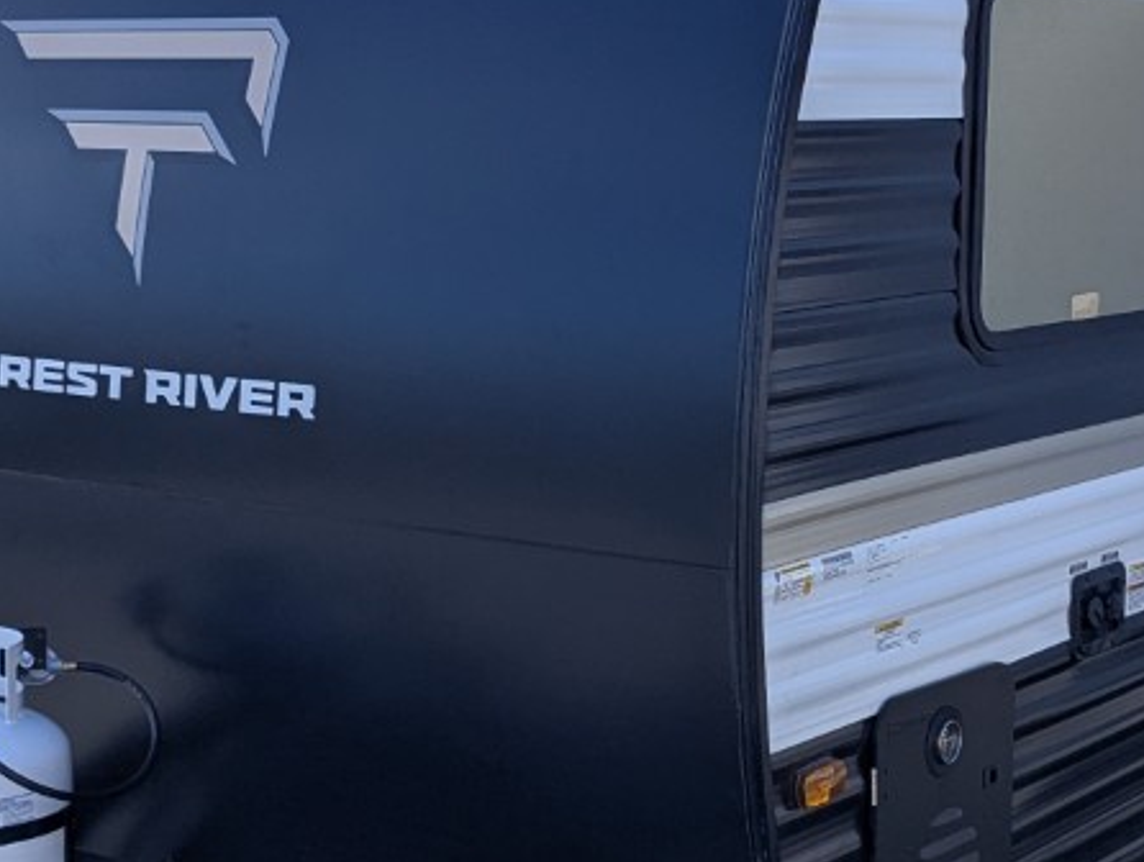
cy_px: 428
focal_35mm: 75
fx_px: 2483
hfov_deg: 25.9
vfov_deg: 19.7
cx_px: 658
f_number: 1.85
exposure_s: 1/2137
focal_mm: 6.81
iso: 48
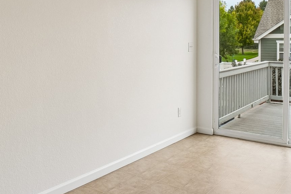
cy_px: 42
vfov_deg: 33.2
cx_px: 135
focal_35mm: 39
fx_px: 317
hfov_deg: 49.3
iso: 400
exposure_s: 1/100
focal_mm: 11
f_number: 8
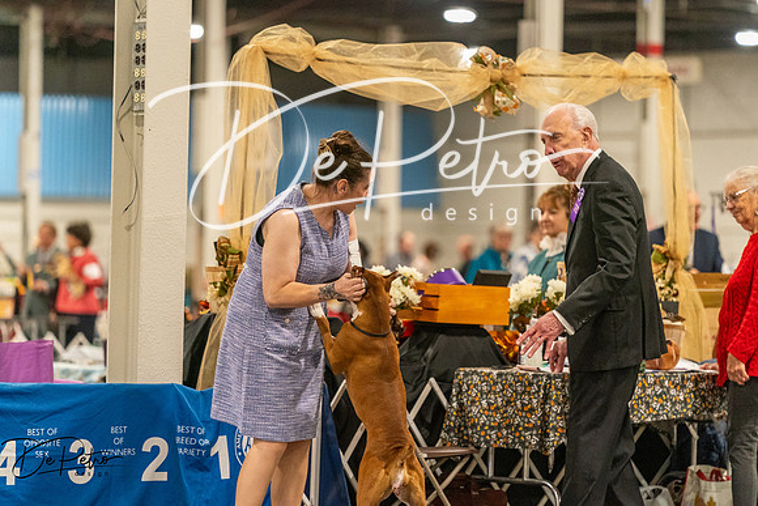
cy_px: 253
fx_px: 4212
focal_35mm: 200
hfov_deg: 10.3
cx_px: 379
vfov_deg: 6.9
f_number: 3.5
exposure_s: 1/250
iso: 6400
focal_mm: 200
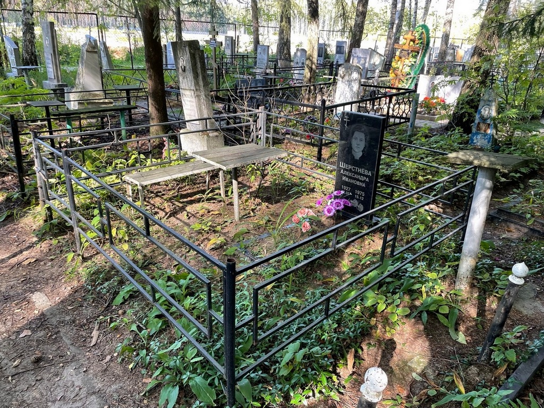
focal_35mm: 26
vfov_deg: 53.1
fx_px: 409
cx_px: 272
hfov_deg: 67.3
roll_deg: -0.8
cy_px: 204
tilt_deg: -20.1
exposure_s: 1/121
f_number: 1.6
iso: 64
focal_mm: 4.2
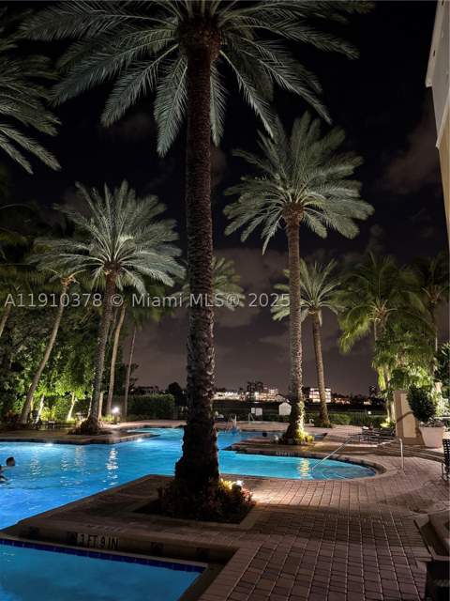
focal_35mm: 24
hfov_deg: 56.8
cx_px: 225
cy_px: 300
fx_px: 416
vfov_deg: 71.6
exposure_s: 1/30
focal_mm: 6.76
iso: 1250
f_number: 1.78
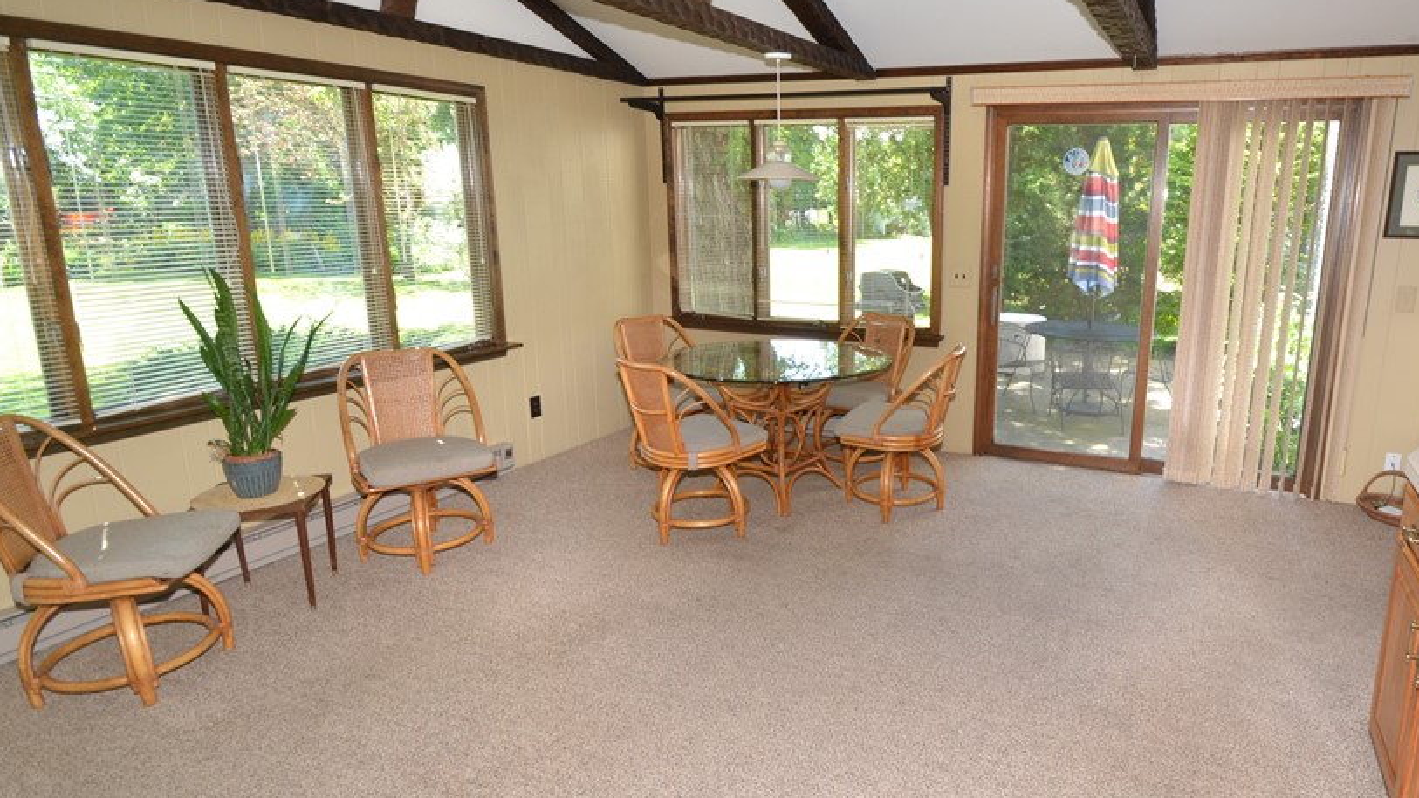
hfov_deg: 82.4
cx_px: 878
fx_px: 790
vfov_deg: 53.5
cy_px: 372
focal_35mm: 21
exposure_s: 1/60
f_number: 5.6
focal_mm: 10
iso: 400
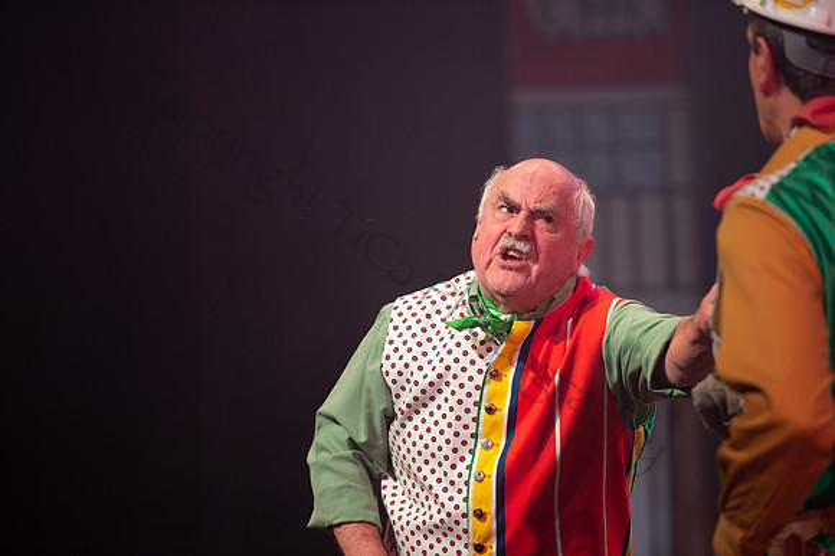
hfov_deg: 11.1
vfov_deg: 7.4
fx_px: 4288
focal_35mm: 185
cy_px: 278
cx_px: 418
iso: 1000
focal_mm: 185
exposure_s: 1/250
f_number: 2.8
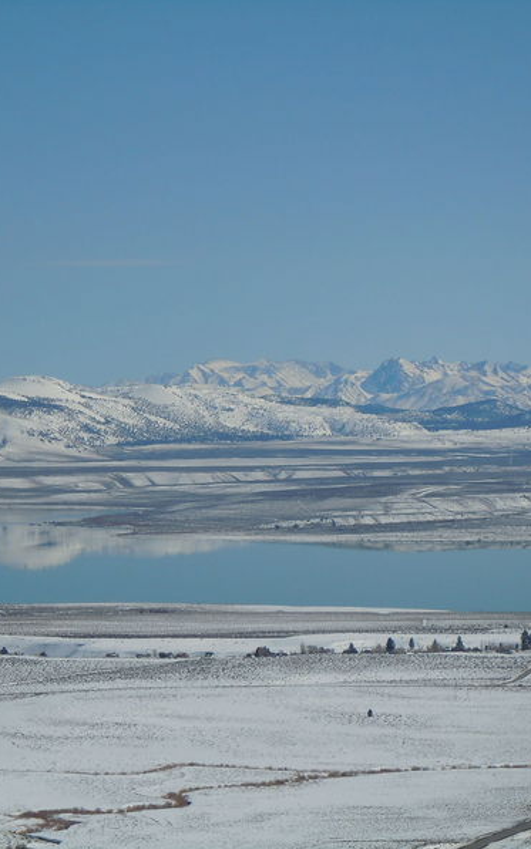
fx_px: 3358
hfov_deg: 9.0
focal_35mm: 145
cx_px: 241
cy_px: 424
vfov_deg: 14.4
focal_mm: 18.3
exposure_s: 1/500
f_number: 9
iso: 100
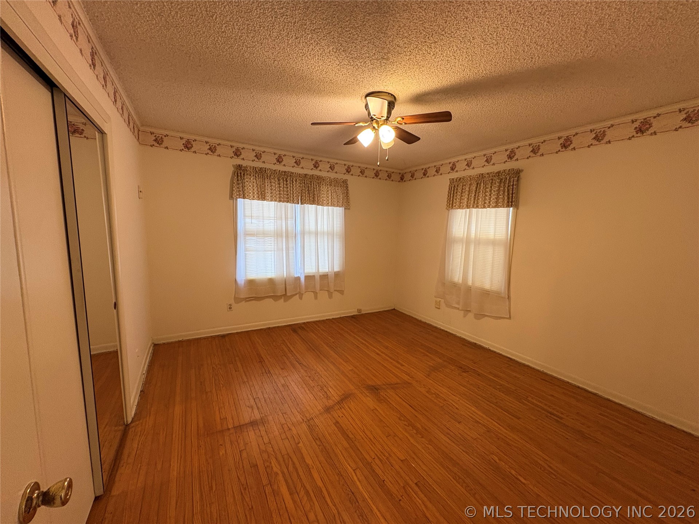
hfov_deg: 102.1
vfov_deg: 85.7
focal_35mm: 14
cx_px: 350
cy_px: 262
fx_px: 283
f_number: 2.2
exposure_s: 1/60
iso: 200
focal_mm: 2.22
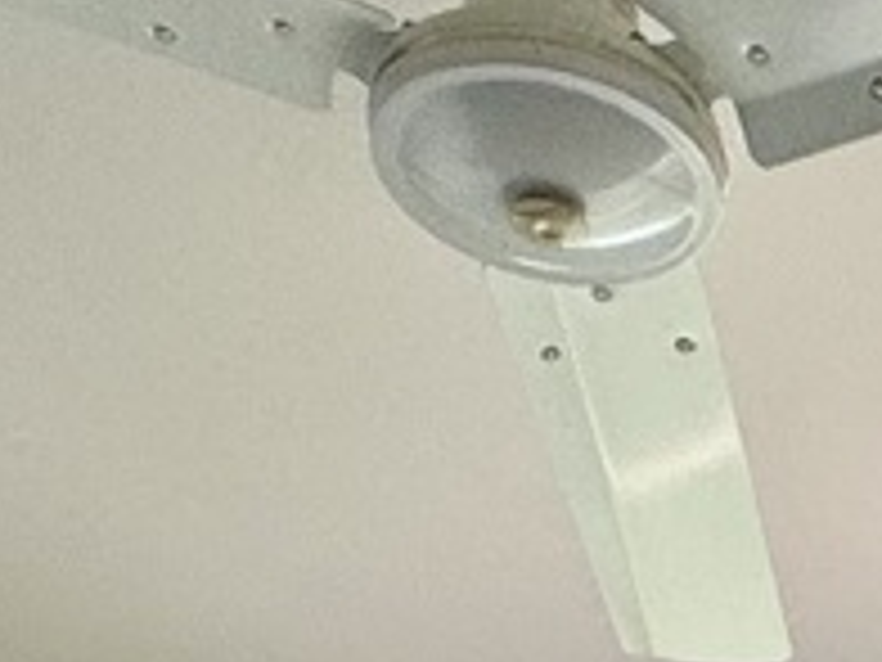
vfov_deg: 10.4
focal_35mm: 107
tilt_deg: +1.1
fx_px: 2726
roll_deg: +0.0
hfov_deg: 16.9
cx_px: 1264
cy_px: 1916
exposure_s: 1/100
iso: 50
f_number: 2.2
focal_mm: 2.22
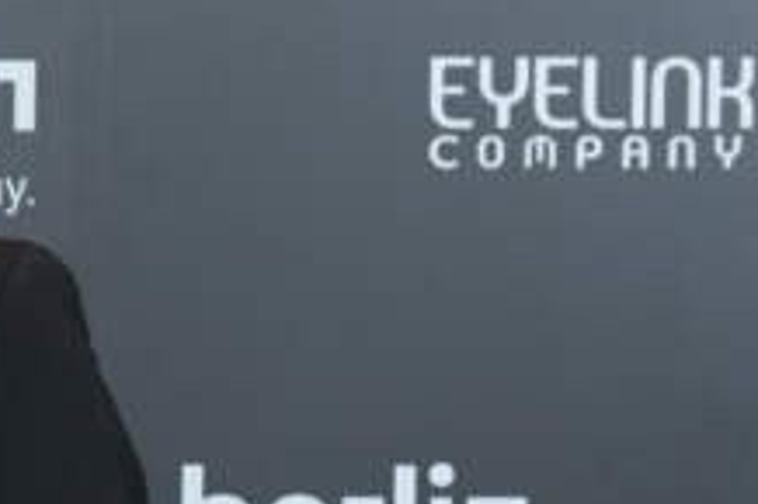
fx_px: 4629
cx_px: -800
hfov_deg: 8.8
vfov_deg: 6.2
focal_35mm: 220
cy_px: 431
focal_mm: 40
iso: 1600
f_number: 4
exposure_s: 1/250
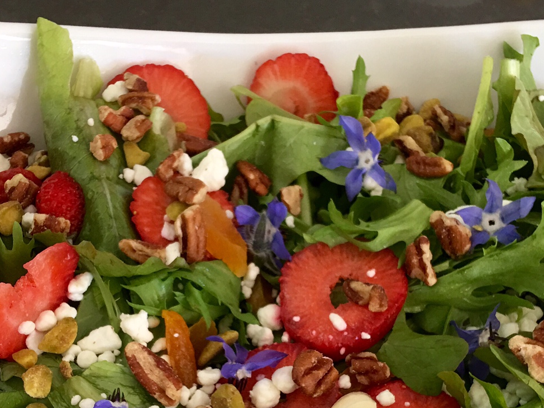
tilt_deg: -57.2
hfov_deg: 31.7
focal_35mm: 61
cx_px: 306
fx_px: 958
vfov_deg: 23.3
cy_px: 381
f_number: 2.2
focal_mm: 4.15
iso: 32
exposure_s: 1/15
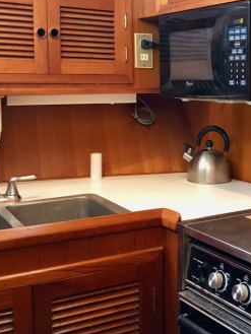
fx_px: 493
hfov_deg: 28.0
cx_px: 200
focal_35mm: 51
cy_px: 144
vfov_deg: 37.4
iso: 80
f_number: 1.8
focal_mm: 3.99
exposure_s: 1/6
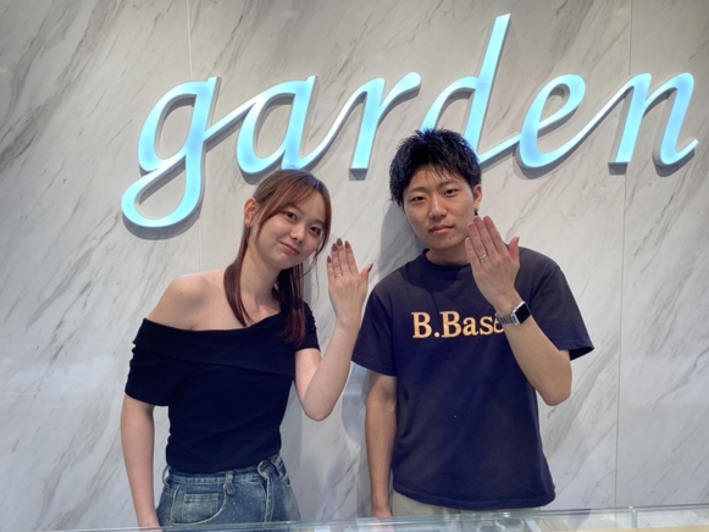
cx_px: 359
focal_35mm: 32
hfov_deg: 56.8
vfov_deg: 44.2
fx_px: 656
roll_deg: +1.2
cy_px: 262
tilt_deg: -7.7
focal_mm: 3.3
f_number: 2.4
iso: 32
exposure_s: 1/100
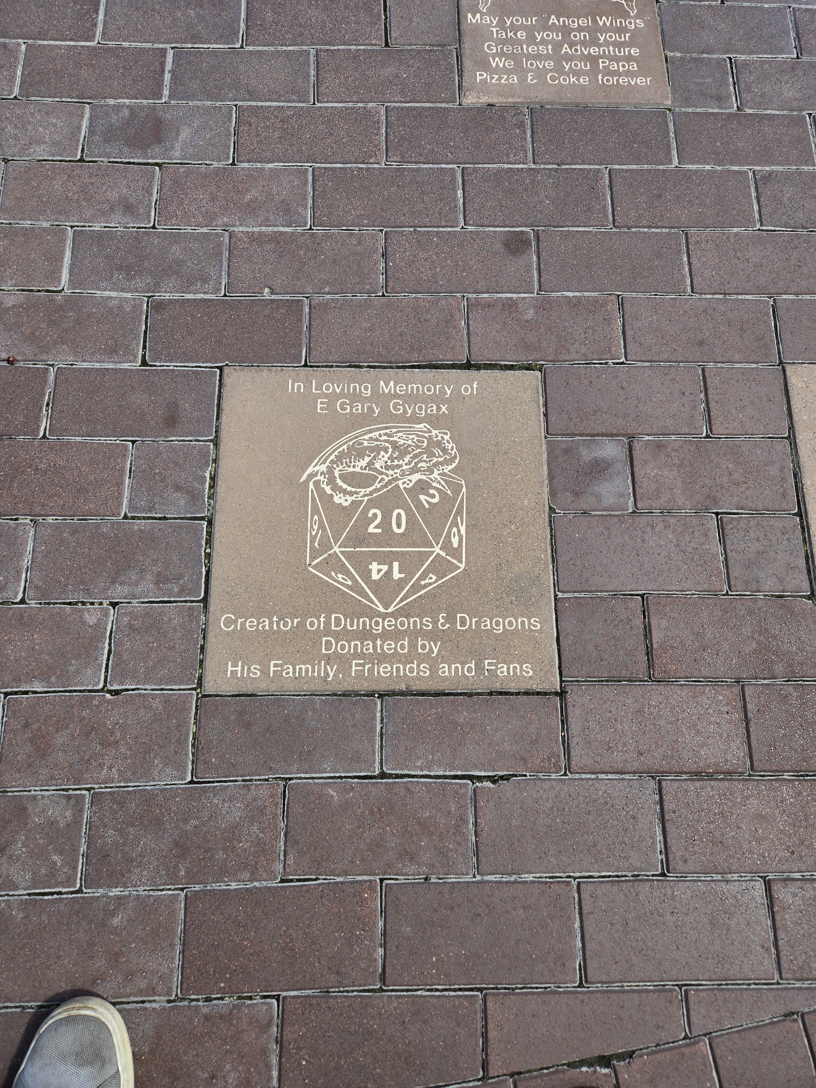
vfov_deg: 73.9
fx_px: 723
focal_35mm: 23
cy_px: 544
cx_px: 408
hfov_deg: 58.9
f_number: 1.8
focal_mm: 5.4
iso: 25
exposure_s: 1/1429
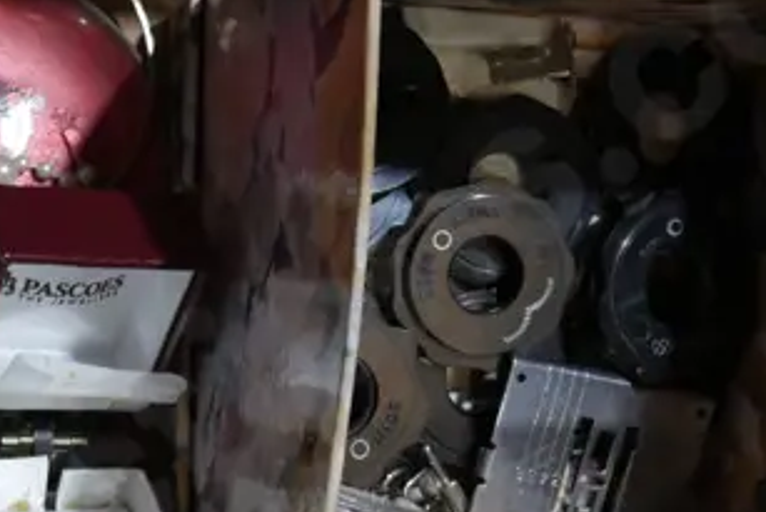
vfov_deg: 12.9
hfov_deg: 19.2
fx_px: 2214
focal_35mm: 104
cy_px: 558
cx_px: 27
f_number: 4.5
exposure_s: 1/60
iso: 250
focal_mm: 15
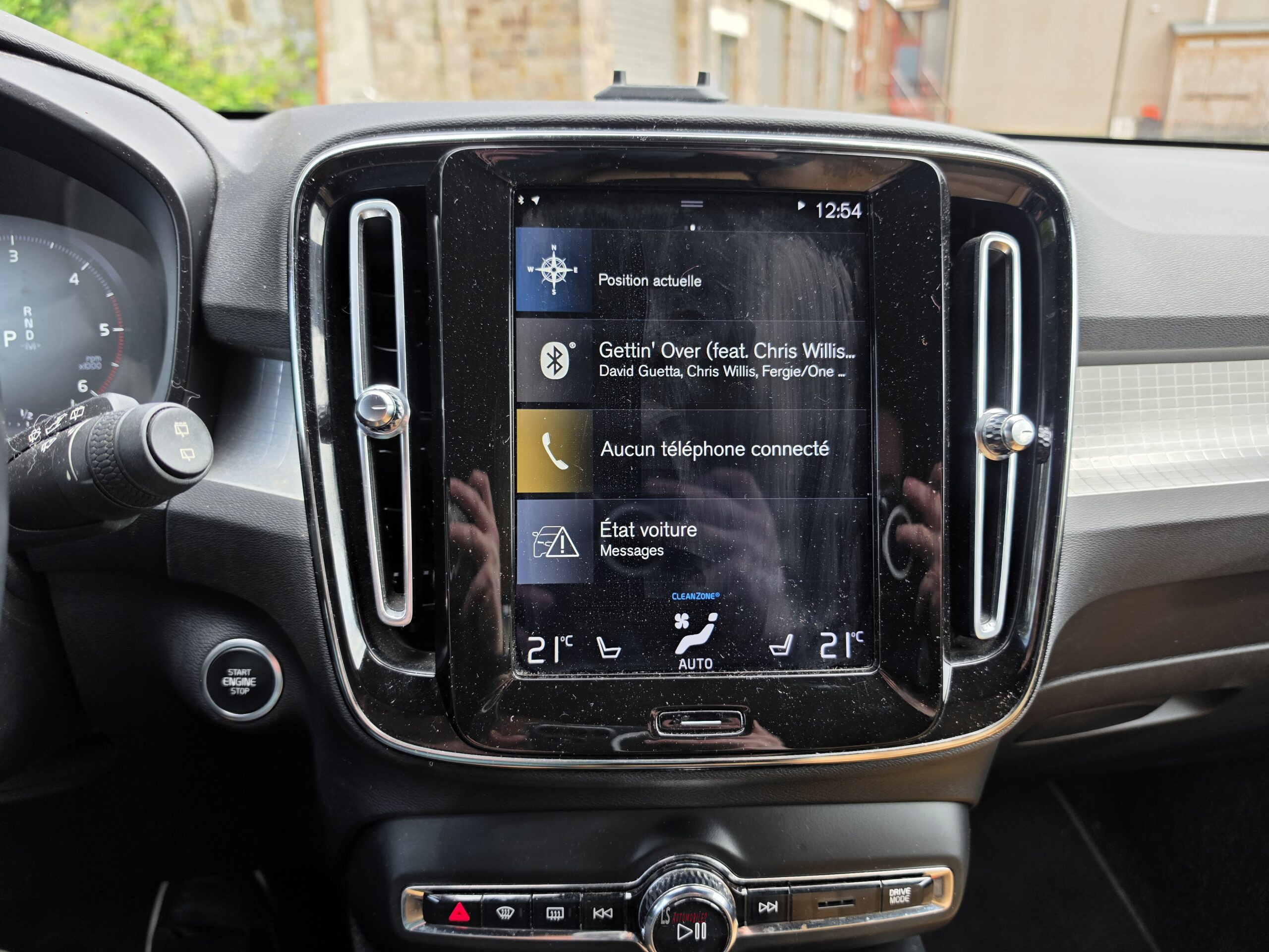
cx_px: 634
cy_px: 476
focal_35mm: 23
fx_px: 843
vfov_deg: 58.9
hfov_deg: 73.9
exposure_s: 1/359
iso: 25
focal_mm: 6.5
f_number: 1.4
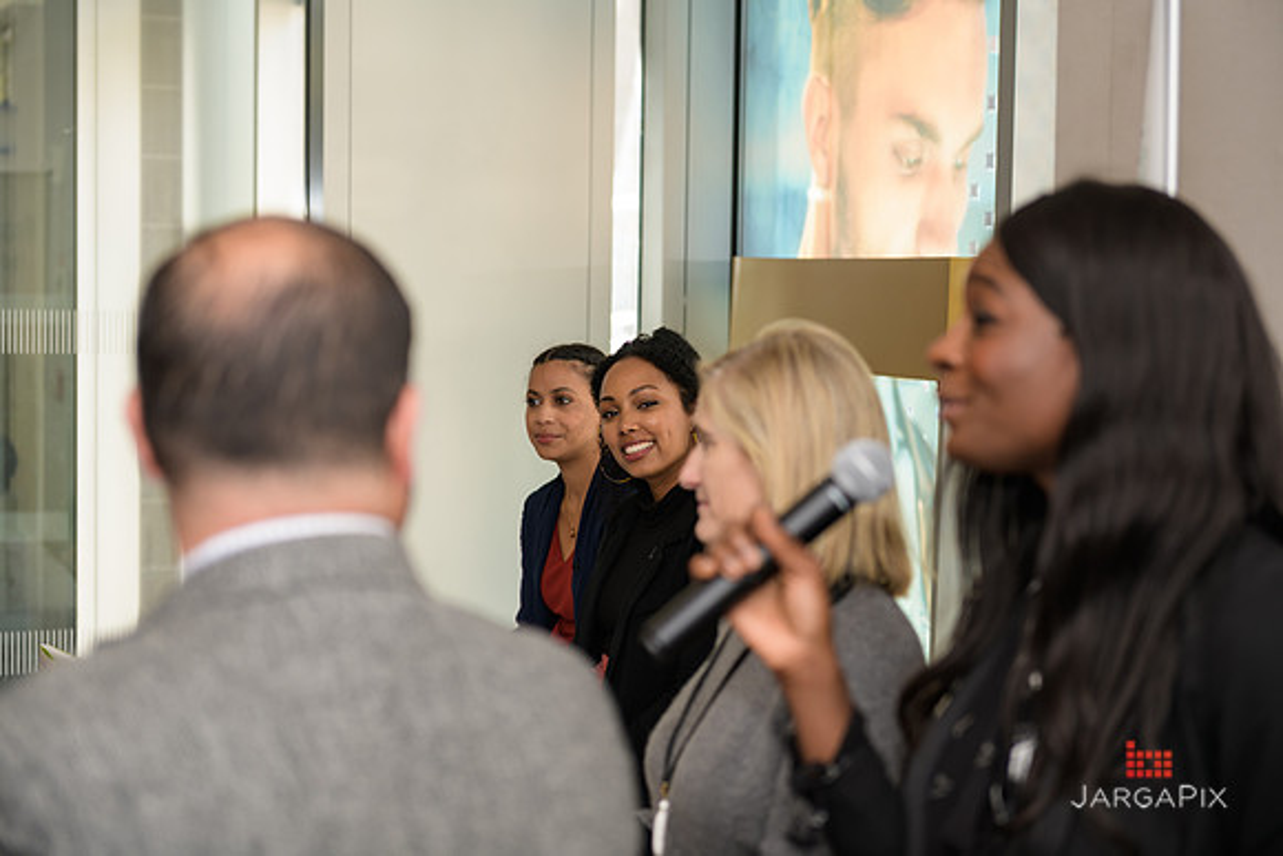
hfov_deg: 28.8
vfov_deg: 19.5
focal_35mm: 70
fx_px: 2495
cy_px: 428
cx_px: 642
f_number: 3.2
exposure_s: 1/125
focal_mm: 70
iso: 200
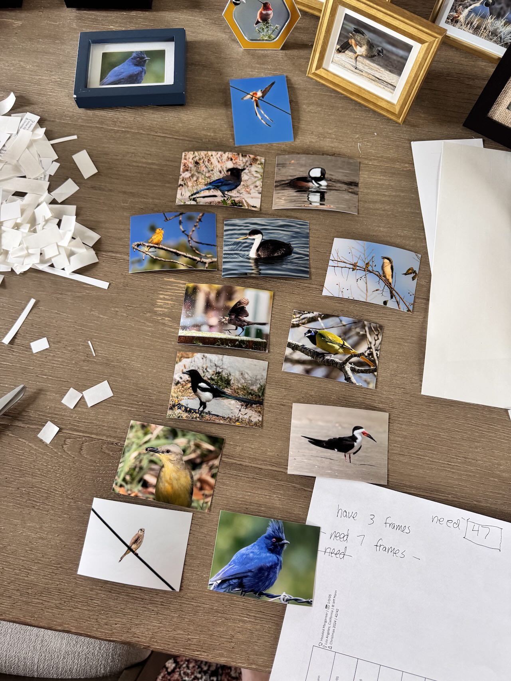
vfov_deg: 71.6
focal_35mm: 24
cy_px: 340
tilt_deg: -74.2
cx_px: 256
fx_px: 472
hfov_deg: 56.8
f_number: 1.78
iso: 200
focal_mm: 6.76
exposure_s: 1/60
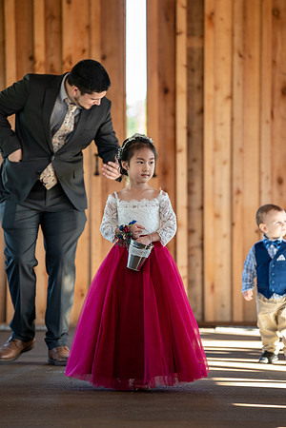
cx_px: 143
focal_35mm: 176
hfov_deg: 7.8
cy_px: 214
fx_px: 2097
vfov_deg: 11.7
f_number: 4
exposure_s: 1/200
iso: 1000
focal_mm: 176
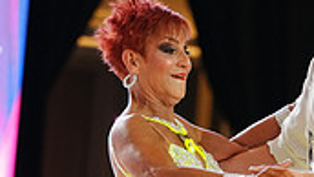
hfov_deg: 3.1
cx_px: 231
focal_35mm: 707
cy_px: 274
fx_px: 5890
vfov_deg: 1.7
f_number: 4
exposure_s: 1/250
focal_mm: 200
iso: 2500
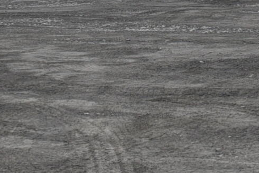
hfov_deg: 8.9
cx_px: 721
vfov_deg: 6.8
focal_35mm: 196
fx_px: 1410
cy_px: -140
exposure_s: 1/250
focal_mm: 32
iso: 250
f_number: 8
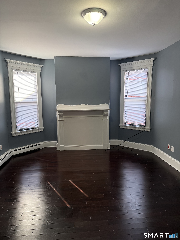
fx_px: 166
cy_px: 120
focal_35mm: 24
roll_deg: +0.1
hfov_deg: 56.8
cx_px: 90
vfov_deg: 71.6
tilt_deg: -5.6
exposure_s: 1/121
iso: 160
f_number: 1.78
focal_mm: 6.76
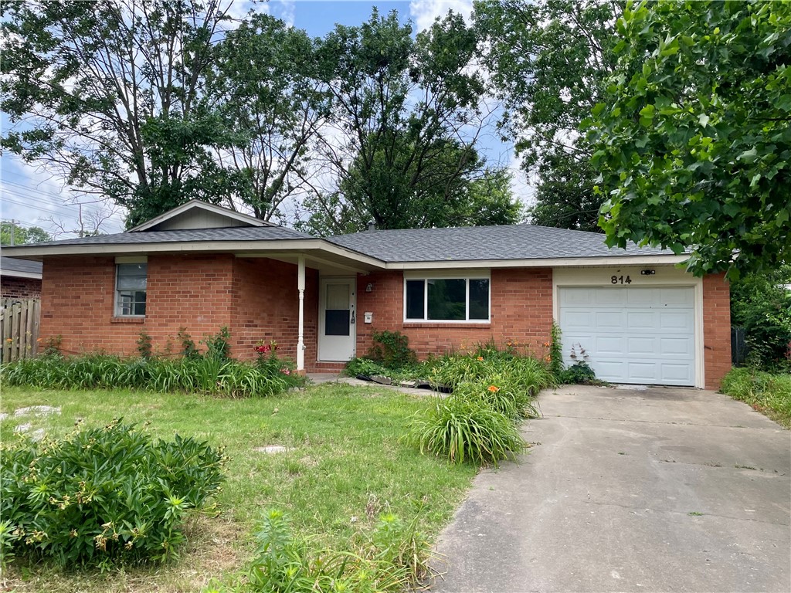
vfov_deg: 53.1
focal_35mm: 26
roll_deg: -0.3
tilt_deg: +3.5
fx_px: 594
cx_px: 396
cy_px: 296
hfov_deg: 67.3
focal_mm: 4.2
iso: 32
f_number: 1.6
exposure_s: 1/1984
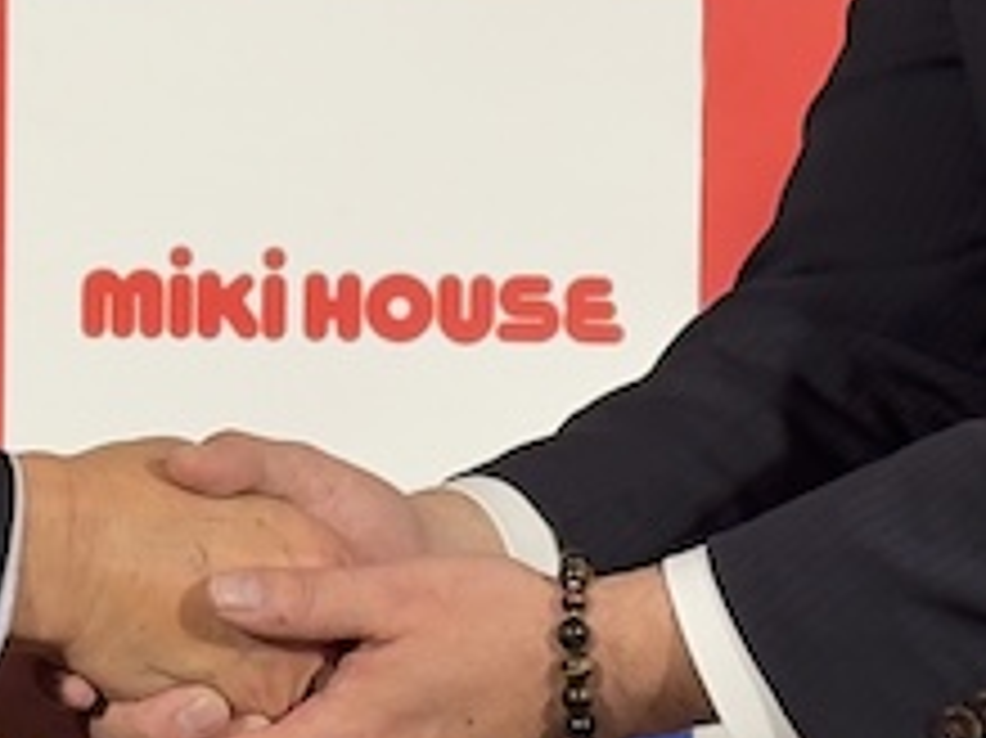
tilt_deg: +0.1
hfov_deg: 7.5
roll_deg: +0.0
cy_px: 238
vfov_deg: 5.6
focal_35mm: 263
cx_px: 360
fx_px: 7487
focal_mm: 6.76
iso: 100
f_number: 1.78
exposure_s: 1/120
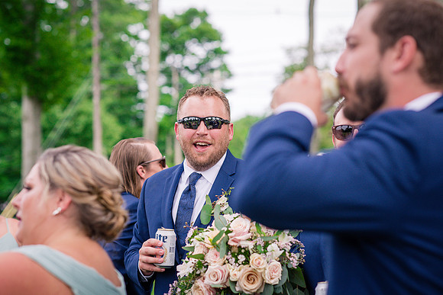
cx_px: 222
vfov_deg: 16.1
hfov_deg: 23.9
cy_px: 148
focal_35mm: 85
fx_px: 1046
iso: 500
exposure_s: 1/2500
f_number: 3.2
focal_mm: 85
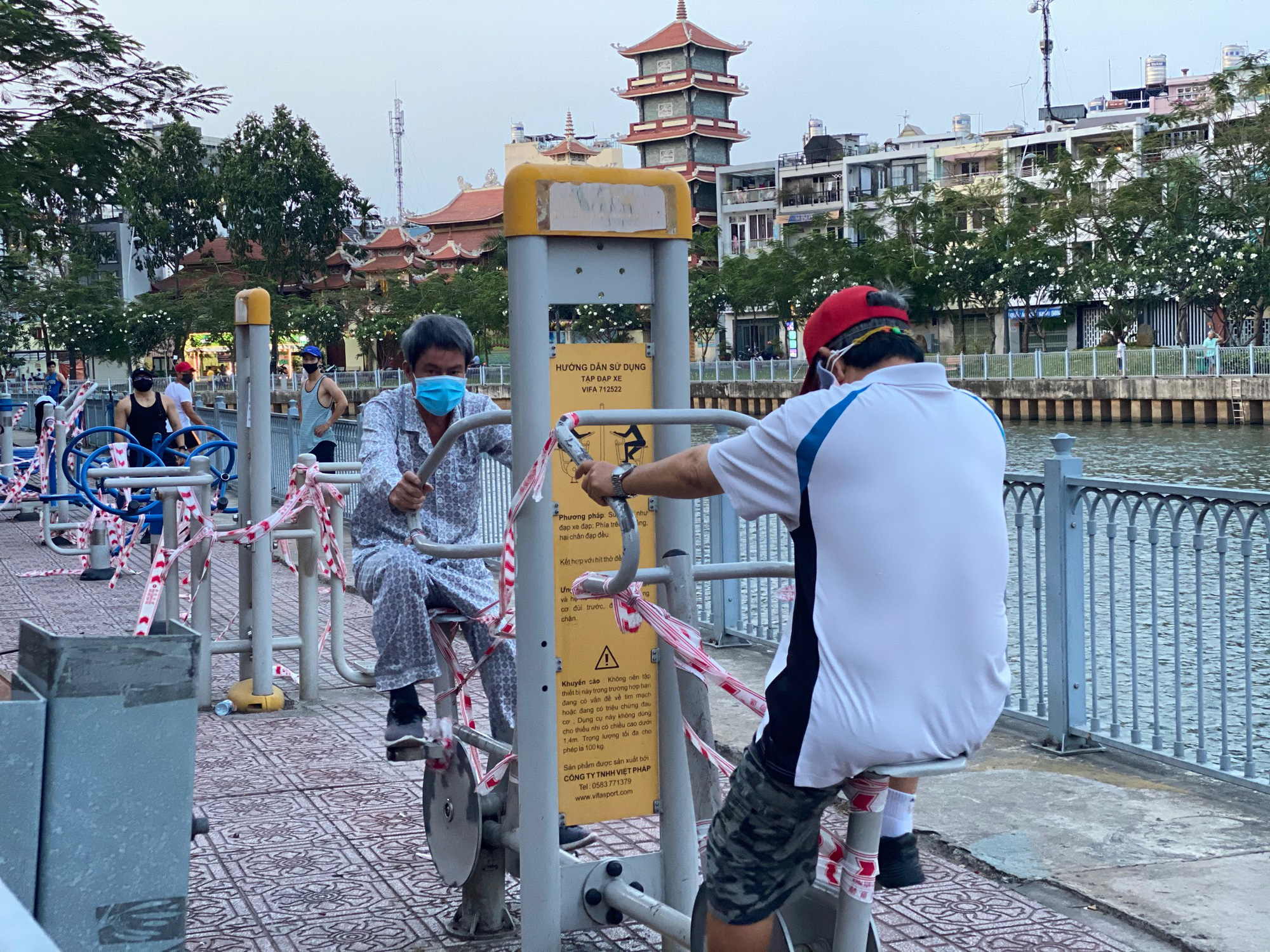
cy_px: 476
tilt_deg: -3.6
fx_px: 1908
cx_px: 635
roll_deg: +1.5
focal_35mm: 52
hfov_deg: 36.8
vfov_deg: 28.0
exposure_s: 1/77
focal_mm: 6
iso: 250
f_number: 2
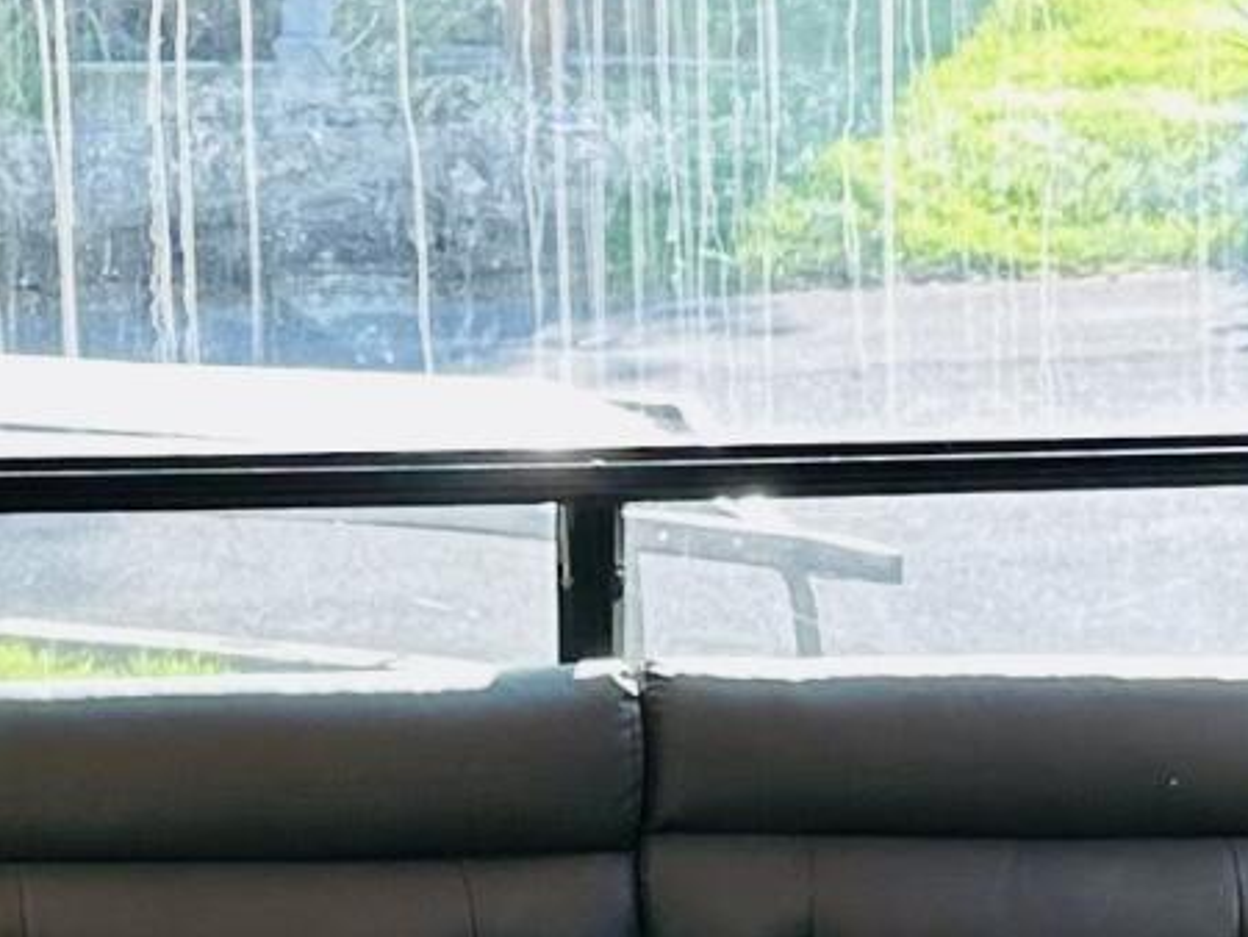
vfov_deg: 9.3
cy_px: 776
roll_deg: +0.6
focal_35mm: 160
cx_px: 918
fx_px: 5772
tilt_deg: -8.4
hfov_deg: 12.3
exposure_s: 1/120
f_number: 1.78
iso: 125
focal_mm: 6.86
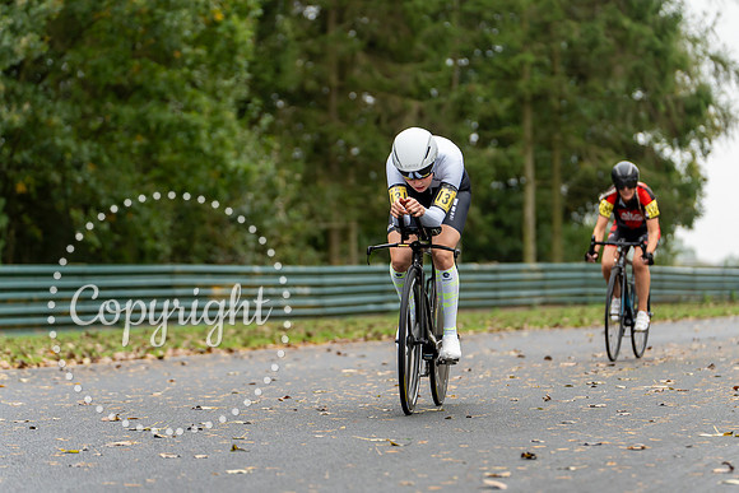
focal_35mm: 152
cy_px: 234
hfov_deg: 13.5
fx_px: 3116
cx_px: 394
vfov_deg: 9.0
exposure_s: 1/1000
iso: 640
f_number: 2.8
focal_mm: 127
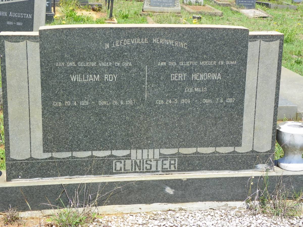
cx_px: 152
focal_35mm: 71
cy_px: 114
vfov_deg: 20.7
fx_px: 621
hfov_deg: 27.4
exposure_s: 1/250
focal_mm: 12.6
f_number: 4
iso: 64
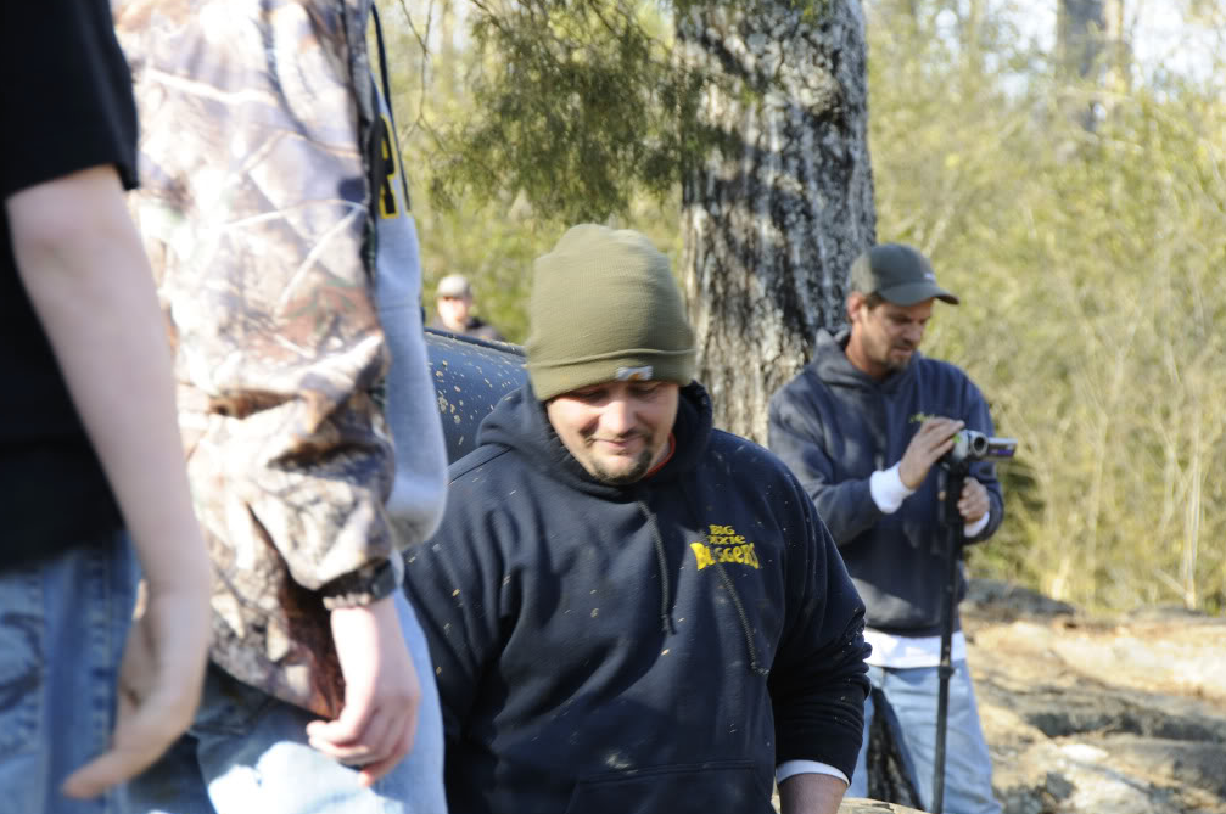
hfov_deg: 11.2
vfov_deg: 7.5
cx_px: 618
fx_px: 6225
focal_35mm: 183
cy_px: 409
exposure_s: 1/60
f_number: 8
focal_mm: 120
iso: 200
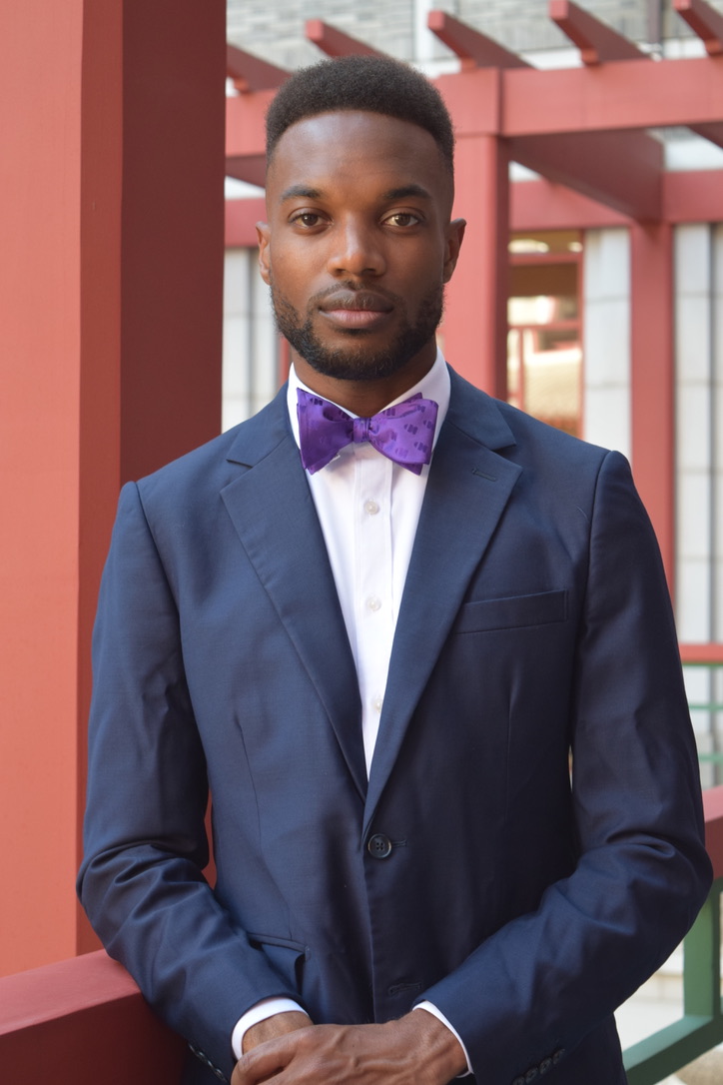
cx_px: 362
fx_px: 2485
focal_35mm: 82
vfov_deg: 24.6
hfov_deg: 16.6
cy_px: 542
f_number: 5.6
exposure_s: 1/80
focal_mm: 55
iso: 400
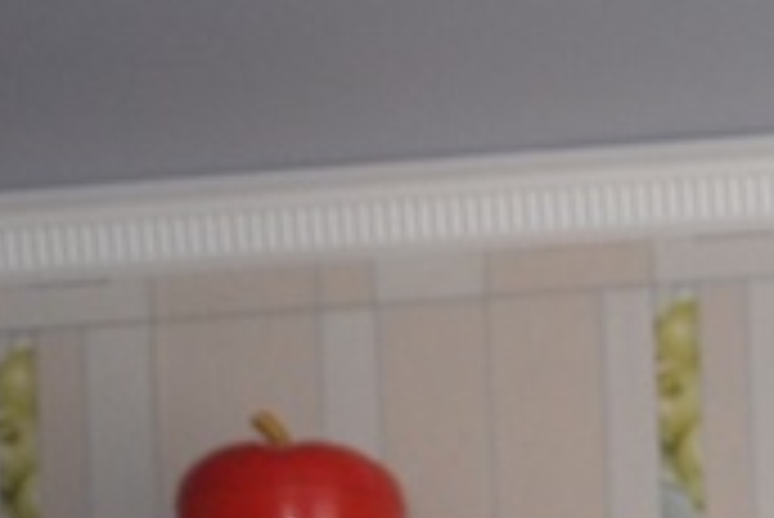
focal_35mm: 196
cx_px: 1755
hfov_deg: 9.5
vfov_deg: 6.6
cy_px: 1322
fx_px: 4217
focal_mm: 22
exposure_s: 1/60
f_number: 3.8
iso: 900
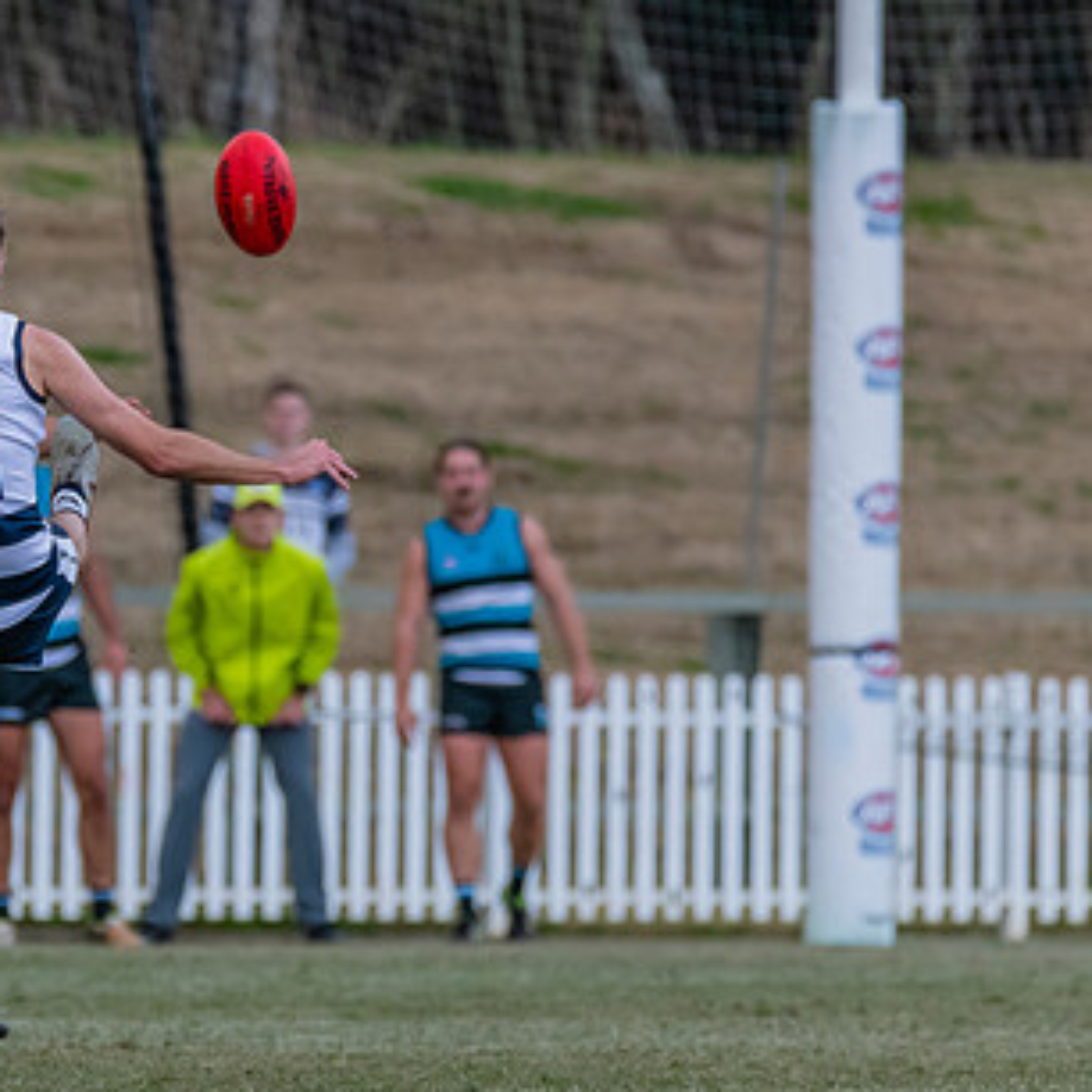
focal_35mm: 847
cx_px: 67
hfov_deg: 2.1
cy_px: 497
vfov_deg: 2.1
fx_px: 30230
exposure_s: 1/2000
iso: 1800
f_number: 6
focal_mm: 400
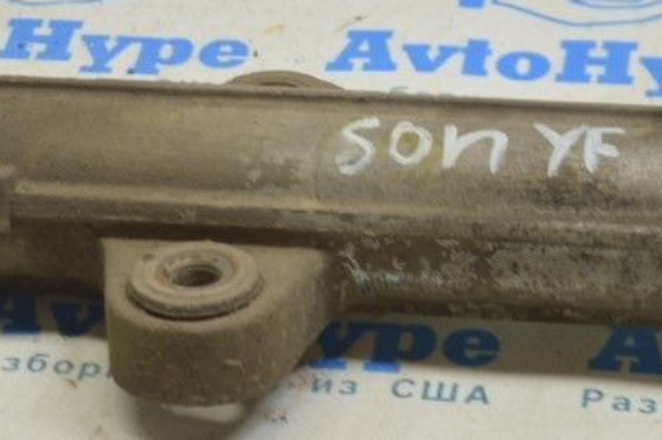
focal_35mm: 208
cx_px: 264
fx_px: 3827
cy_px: 161
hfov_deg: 9.9
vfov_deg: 6.6
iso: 400
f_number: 5.6
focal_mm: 55
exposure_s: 1/20
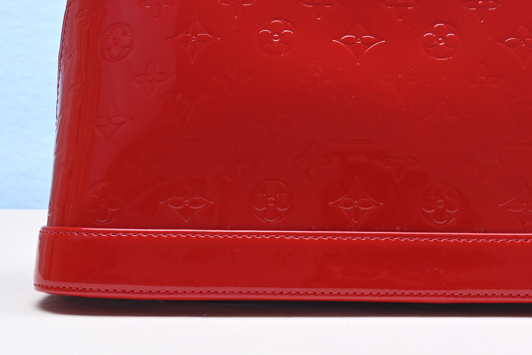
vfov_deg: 15.9
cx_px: 389
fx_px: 1257
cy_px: 28
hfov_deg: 23.7
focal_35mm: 85
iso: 100
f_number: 16
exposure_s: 1/2
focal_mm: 36
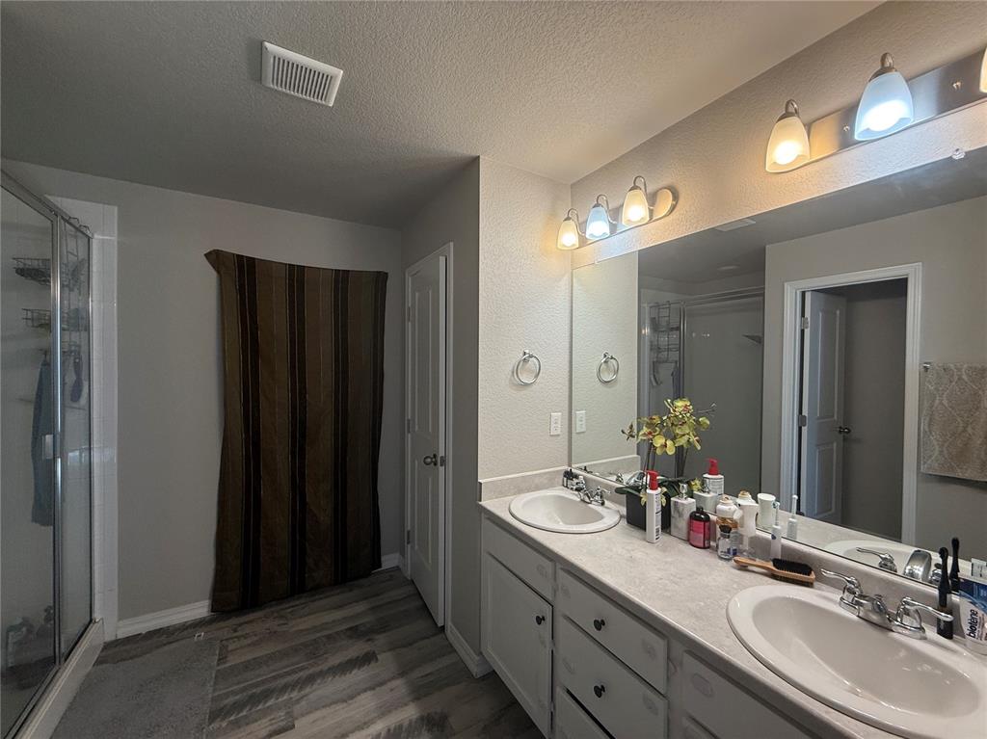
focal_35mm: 14
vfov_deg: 85.6
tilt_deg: -0.4
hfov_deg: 102.1
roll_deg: -0.1
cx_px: 494
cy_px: 370
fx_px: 399
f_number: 2.2
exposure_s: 1/120
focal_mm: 2.22
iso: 125
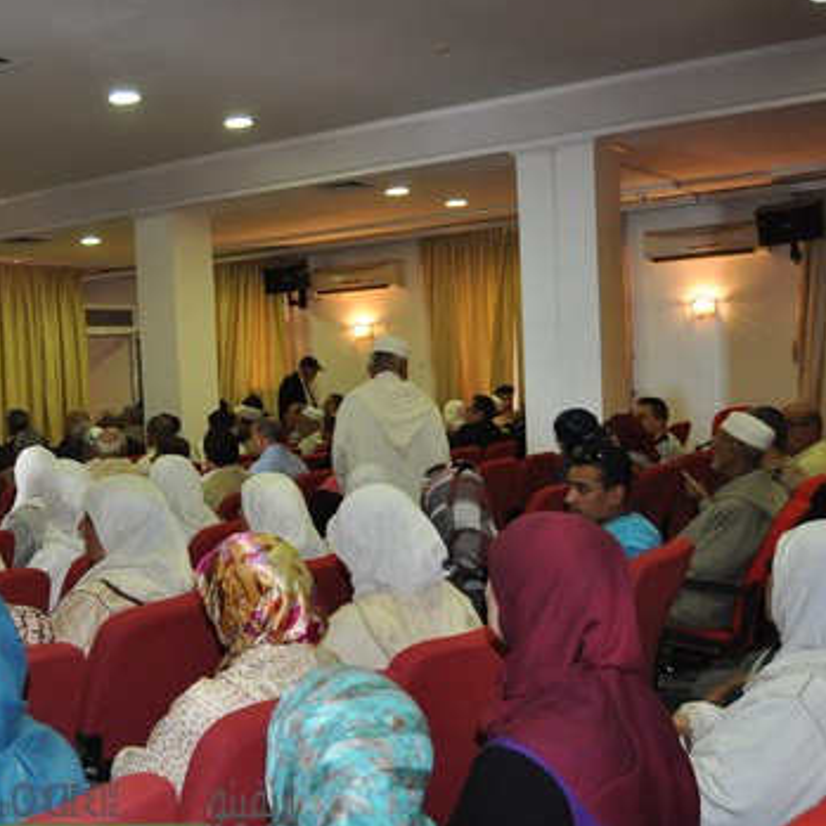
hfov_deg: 38.3
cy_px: 465
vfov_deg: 40.0
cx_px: 147
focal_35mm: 42
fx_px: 1134
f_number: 3.5
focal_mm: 18
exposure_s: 1/60
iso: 800
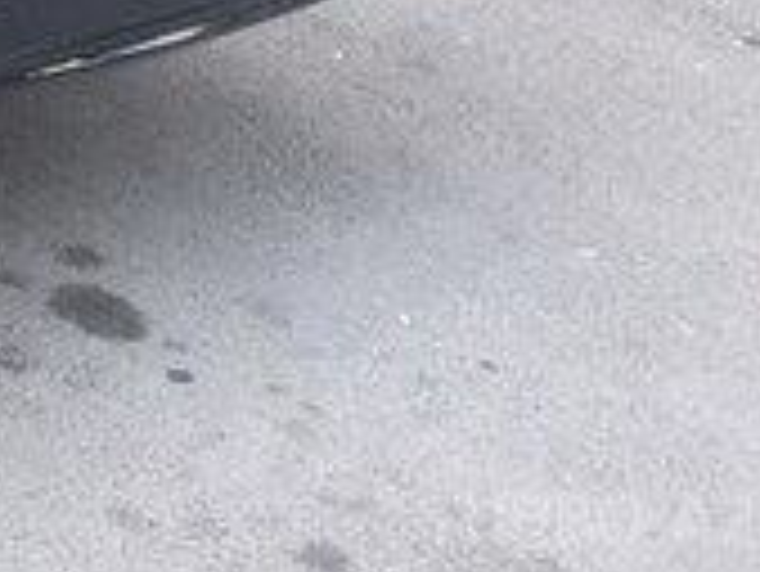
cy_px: -516
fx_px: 2483
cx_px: -702
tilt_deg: -12.0
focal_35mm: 113
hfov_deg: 14.7
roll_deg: -0.8
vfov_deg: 11.9
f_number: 2.2
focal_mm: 4.15
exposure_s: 1/50
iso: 32
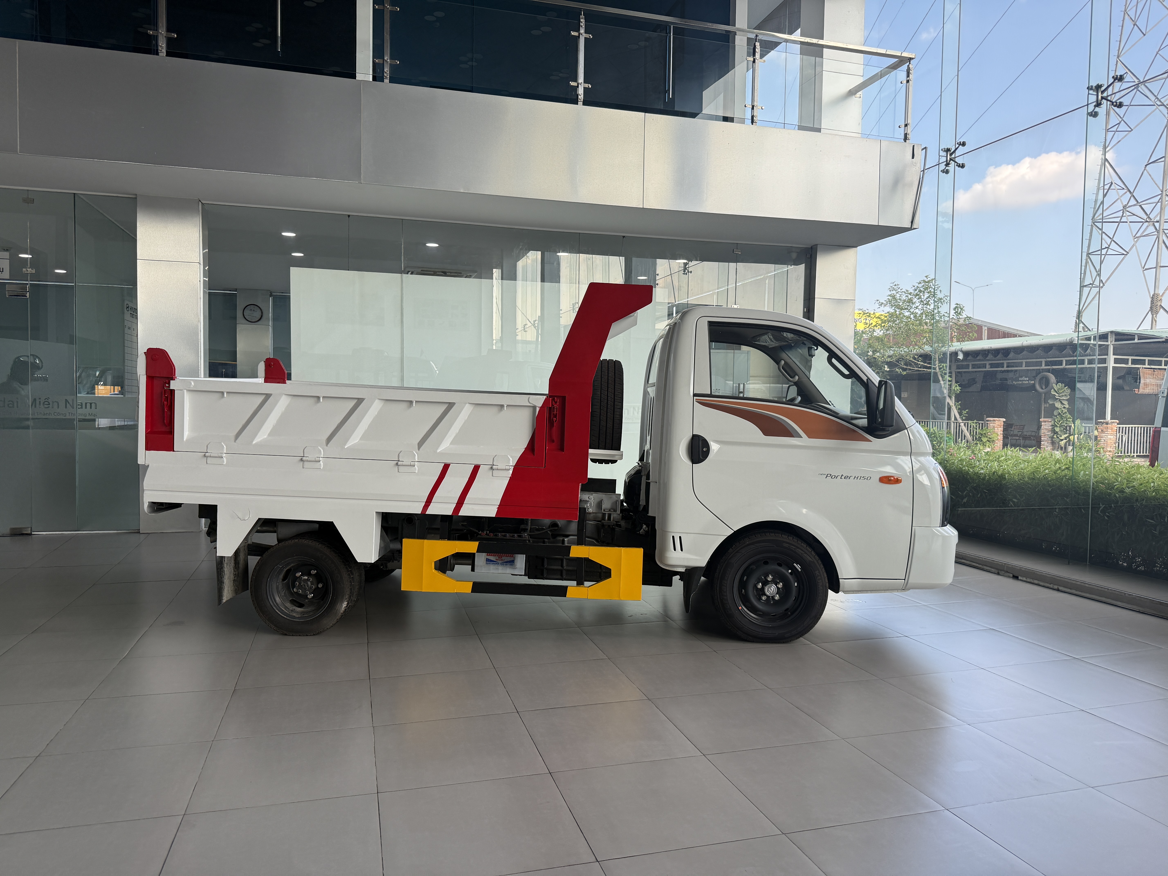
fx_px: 810
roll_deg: -1.4
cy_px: 438
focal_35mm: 24
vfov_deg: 56.8
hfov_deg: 71.6
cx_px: 584
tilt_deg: -2.9
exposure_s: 1/510
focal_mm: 6.76
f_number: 1.78
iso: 100
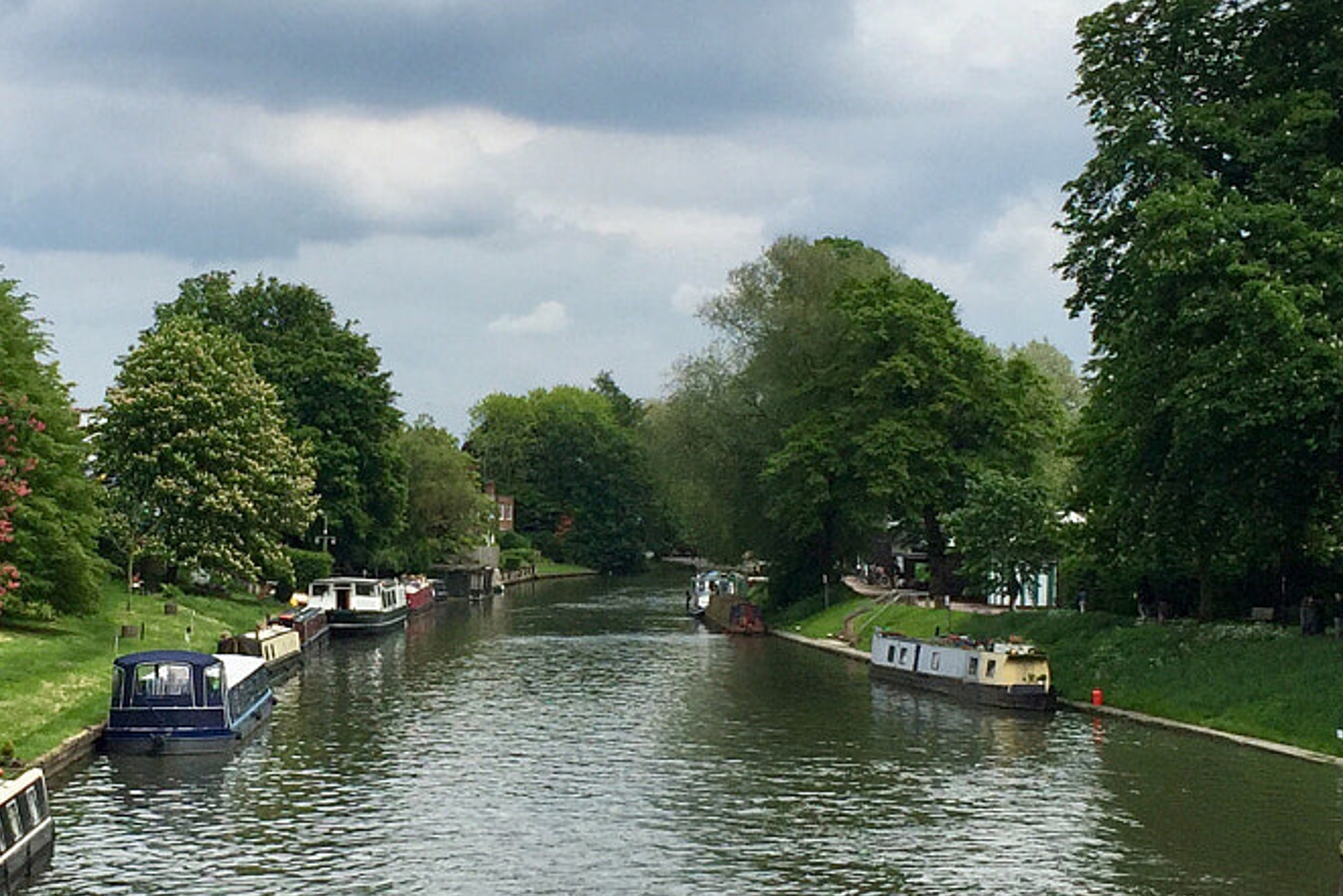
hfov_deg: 27.4
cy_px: 504
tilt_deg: +0.1
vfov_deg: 18.7
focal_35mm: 73
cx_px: 382
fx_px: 2724
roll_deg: -1.1
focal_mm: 4.15
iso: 32
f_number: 2.2
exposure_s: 1/3300
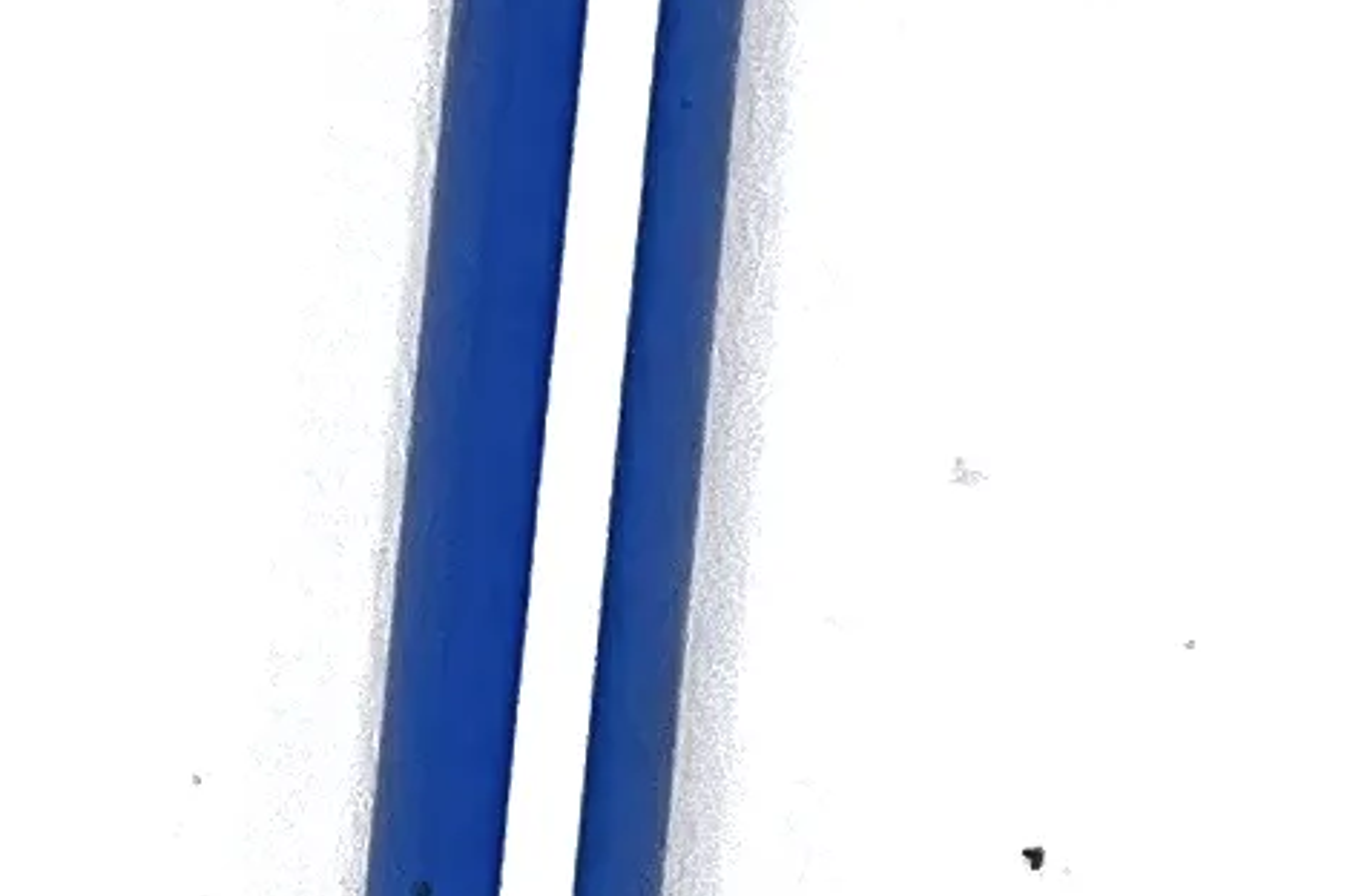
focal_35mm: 689
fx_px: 25761
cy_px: -60
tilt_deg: -61.3
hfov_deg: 3.0
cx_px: 807
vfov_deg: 2.0
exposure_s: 1/304
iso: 32
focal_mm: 9
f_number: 2.8
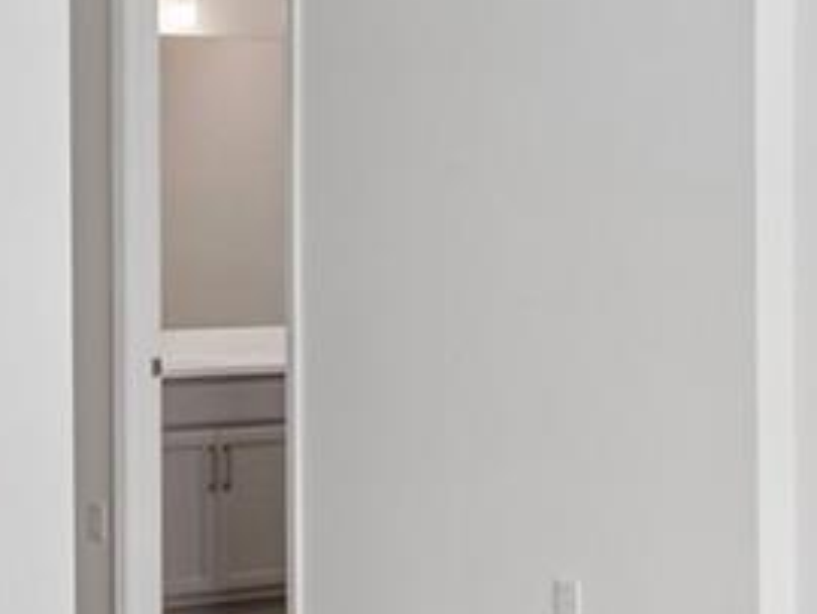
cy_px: 281
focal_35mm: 91
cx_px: 106
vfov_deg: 16.3
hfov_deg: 21.1
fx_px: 2150
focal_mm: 16
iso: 400
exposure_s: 1/160
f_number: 8
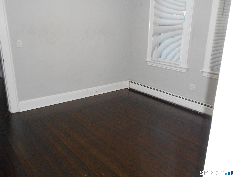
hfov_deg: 60.0
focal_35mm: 30
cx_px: 118
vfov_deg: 46.8
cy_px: 88
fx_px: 204
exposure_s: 1/25
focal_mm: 5.3
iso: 400
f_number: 3.8
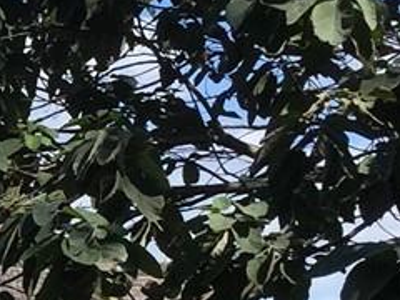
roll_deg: -4.4
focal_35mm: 193
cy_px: 407
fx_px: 2230
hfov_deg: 9.2
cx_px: -550
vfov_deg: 7.6
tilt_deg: +1.1
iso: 32
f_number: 2.2
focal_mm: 4.15
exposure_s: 1/1799
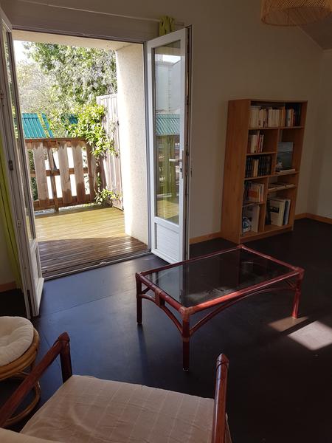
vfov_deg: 67.3
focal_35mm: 26
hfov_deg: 53.1
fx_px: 332
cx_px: 166
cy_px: 222
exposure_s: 1/218
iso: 40
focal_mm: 4.2
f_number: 1.7
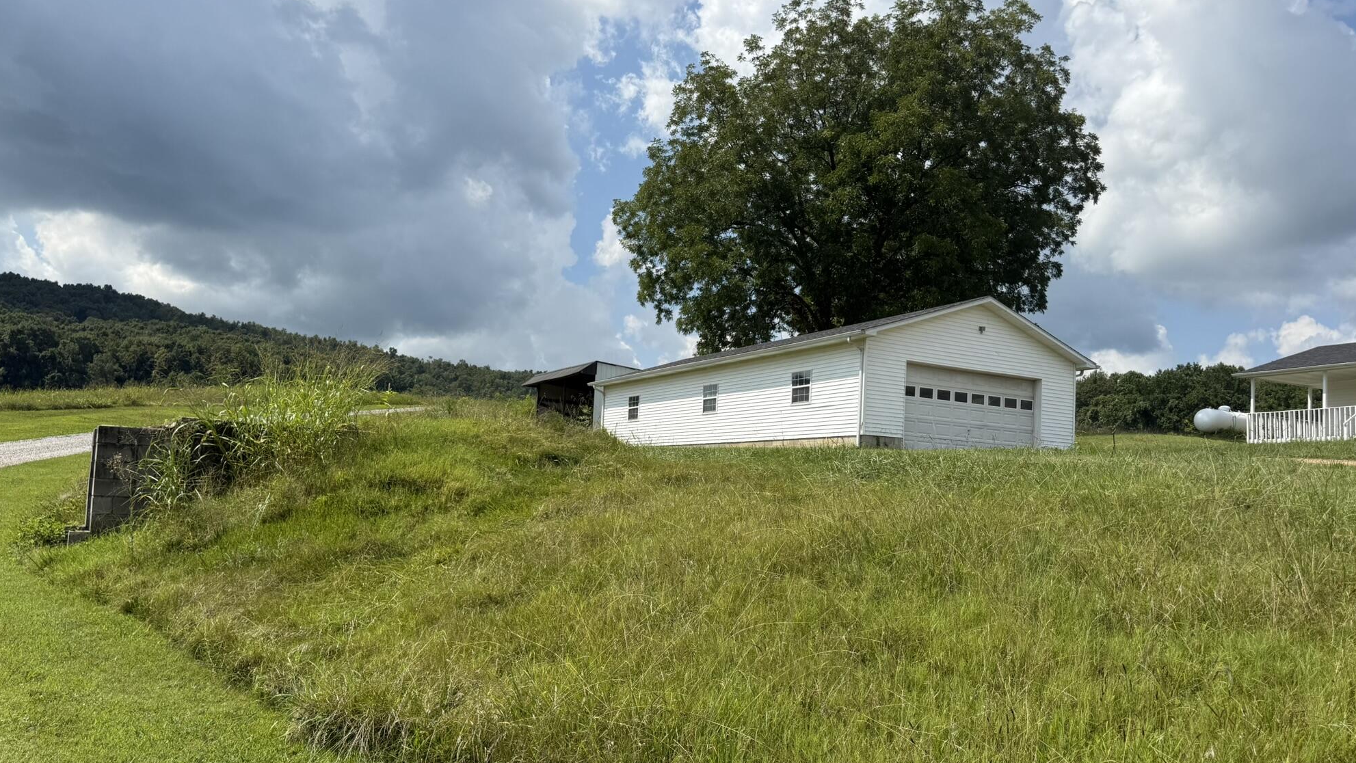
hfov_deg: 69.9
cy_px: 433
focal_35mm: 27
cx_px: 676
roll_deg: -2.7
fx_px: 971
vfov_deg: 42.8
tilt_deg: +3.8
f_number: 1.78
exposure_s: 1/5714
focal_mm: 6.76
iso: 80
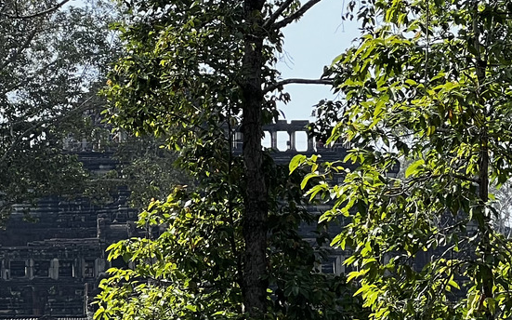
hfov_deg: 8.9
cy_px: 419
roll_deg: +1.0
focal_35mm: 237
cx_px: 273
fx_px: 3306
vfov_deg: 5.5
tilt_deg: +1.0
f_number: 2.8
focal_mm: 9
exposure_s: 1/270
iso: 32
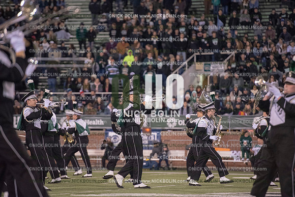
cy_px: 98
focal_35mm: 200
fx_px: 1639
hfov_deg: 10.3
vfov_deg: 6.9
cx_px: 148
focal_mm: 200
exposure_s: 1/1250
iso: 5000
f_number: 3.2
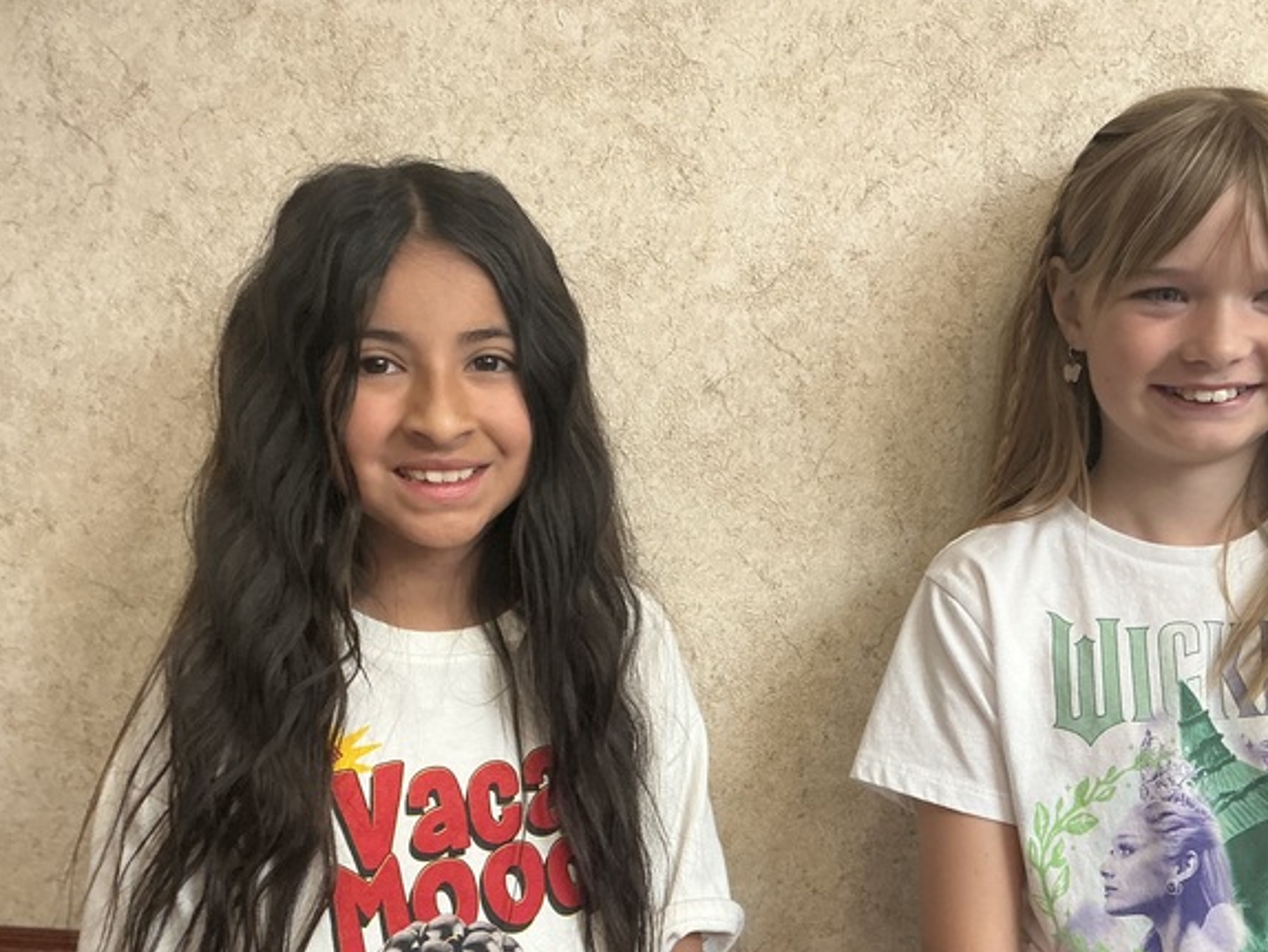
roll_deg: -2.7
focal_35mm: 39
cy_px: 610
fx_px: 1429
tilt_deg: -11.2
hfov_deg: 47.6
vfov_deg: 36.6
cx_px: 762
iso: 80
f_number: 1.8
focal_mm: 3
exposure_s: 1/60
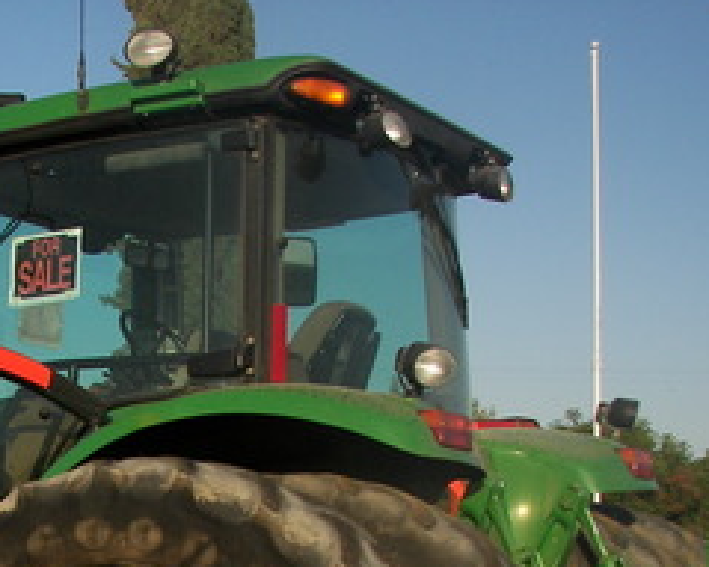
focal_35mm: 80
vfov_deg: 18.5
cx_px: 18
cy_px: 600
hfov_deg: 23.0
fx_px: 1678
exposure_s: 1/800
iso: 50
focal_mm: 6
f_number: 2.8
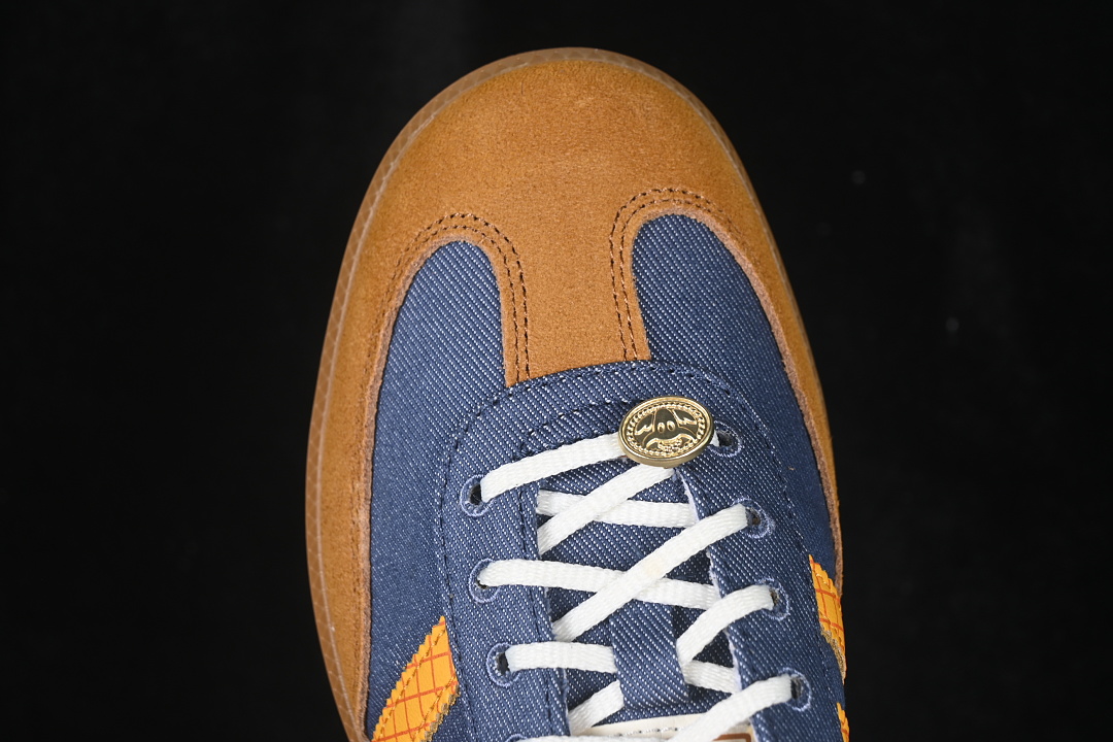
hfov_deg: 27.0
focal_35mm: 75
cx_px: 556
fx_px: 2319
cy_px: 371
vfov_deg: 18.2
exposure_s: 1/80
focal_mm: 50
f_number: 7.1
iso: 160
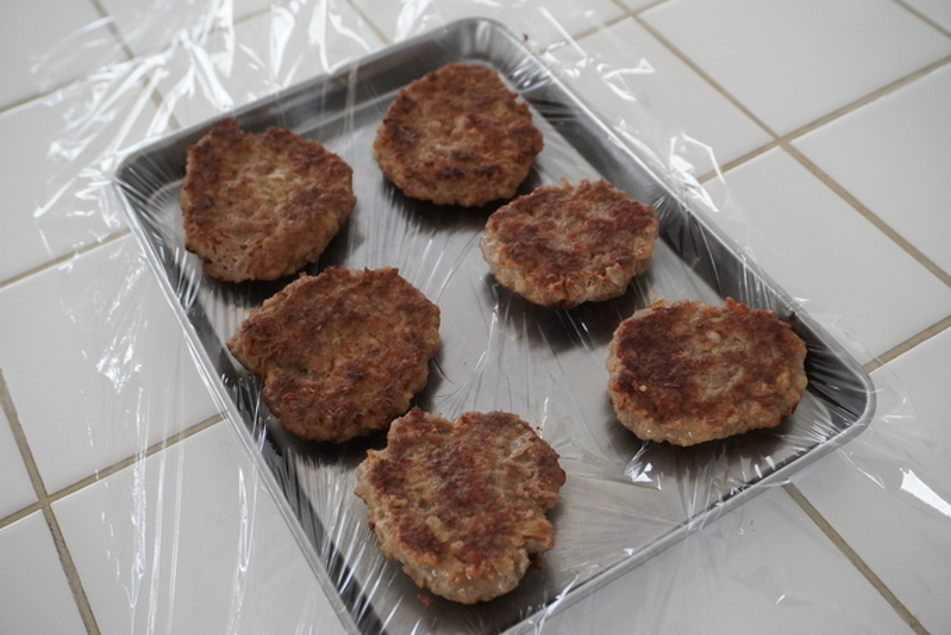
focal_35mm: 40
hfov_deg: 47.9
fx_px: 1070
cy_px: 318
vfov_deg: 33.0
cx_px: 476
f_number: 5.6
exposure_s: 1/50
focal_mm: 27
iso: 2500
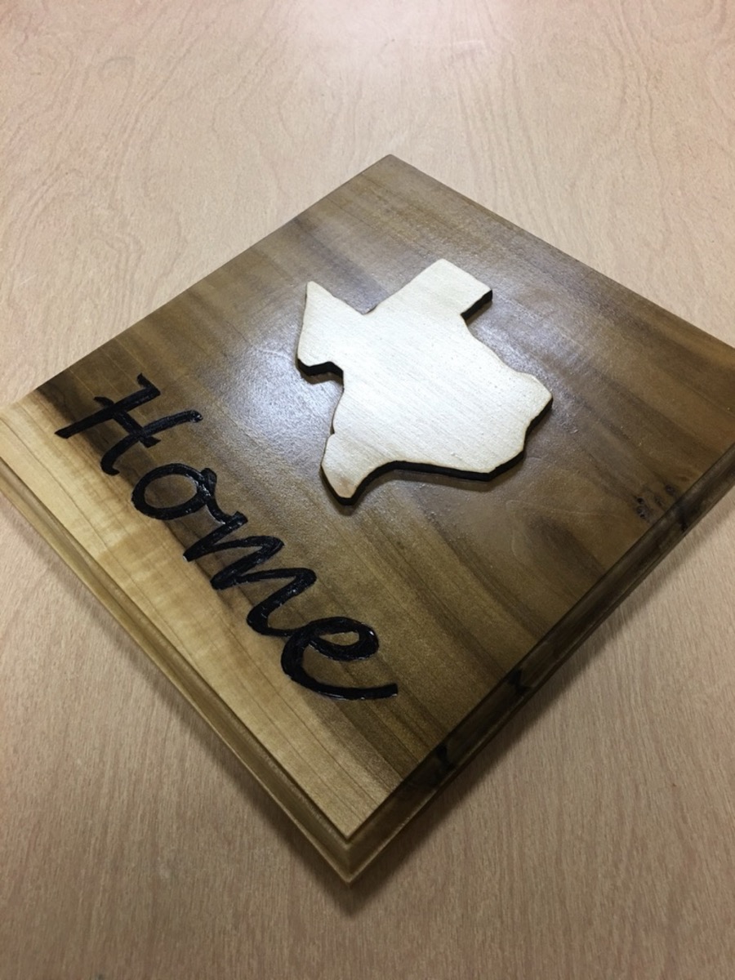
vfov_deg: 61.7
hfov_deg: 48.2
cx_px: 368
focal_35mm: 29
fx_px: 821
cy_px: 490
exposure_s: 1/30
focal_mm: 4.15
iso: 40
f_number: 2.2
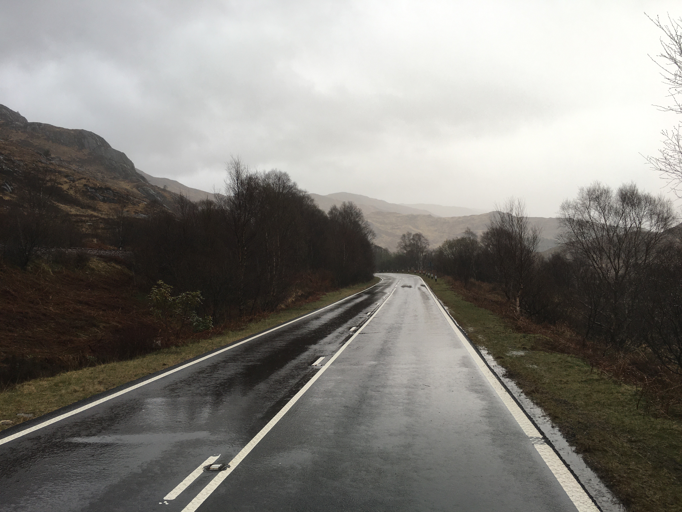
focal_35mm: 29
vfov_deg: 48.2
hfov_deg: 61.7
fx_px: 571
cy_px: 256
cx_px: 341
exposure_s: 1/181
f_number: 2.2
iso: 25
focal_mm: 4.15
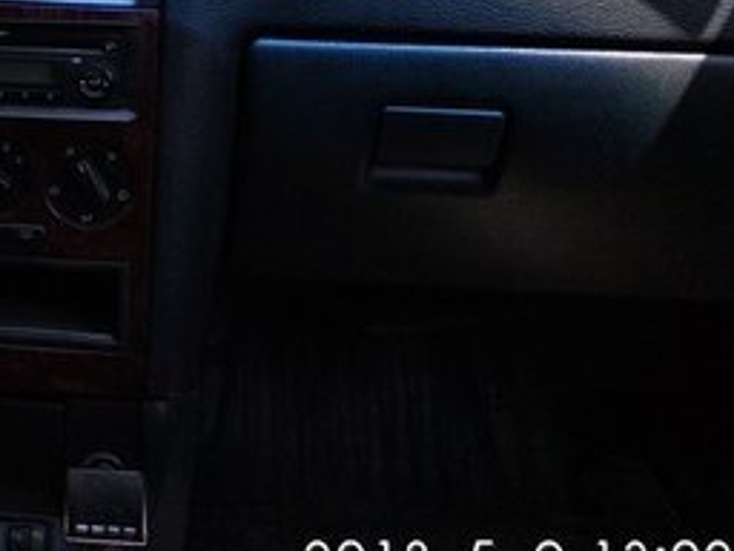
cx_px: -158
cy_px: -70
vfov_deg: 20.8
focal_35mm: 67
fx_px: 1421
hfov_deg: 25.8
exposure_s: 1/196
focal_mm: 3.81
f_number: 2.2
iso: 100
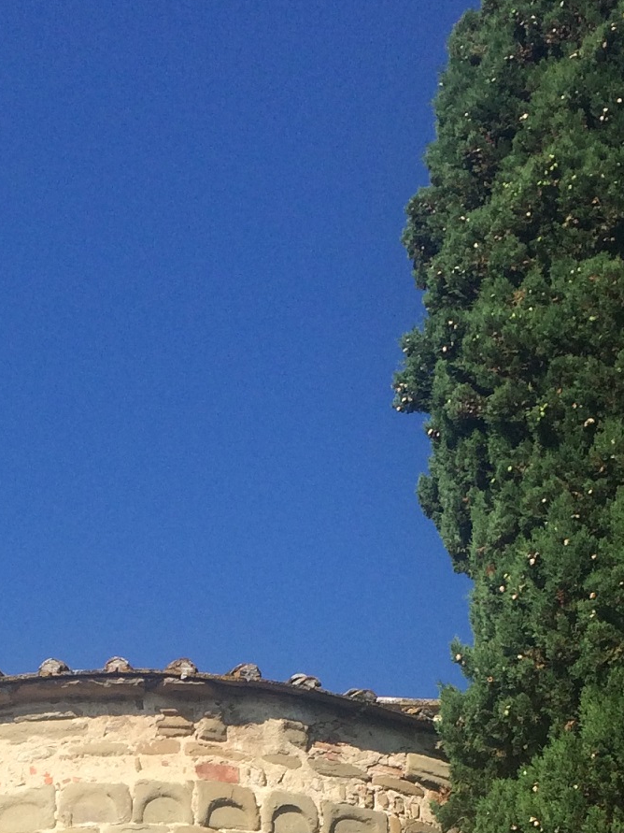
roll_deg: +0.8
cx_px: 112
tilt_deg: +29.9
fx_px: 2043
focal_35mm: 85
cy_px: 960
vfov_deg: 21.6
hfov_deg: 17.2
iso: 32
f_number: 2.2
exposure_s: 1/2160
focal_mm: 4.15
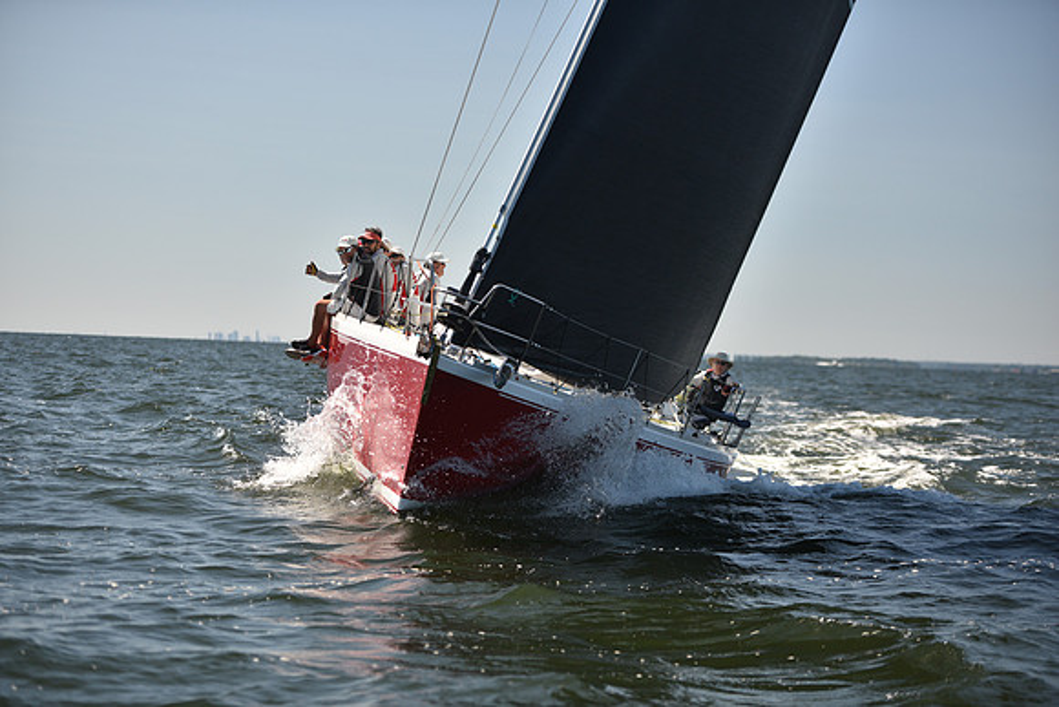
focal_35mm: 95
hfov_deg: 21.5
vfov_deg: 14.4
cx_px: 530
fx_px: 2795
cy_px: 354
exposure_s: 1/1600
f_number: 2.8
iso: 250
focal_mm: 95
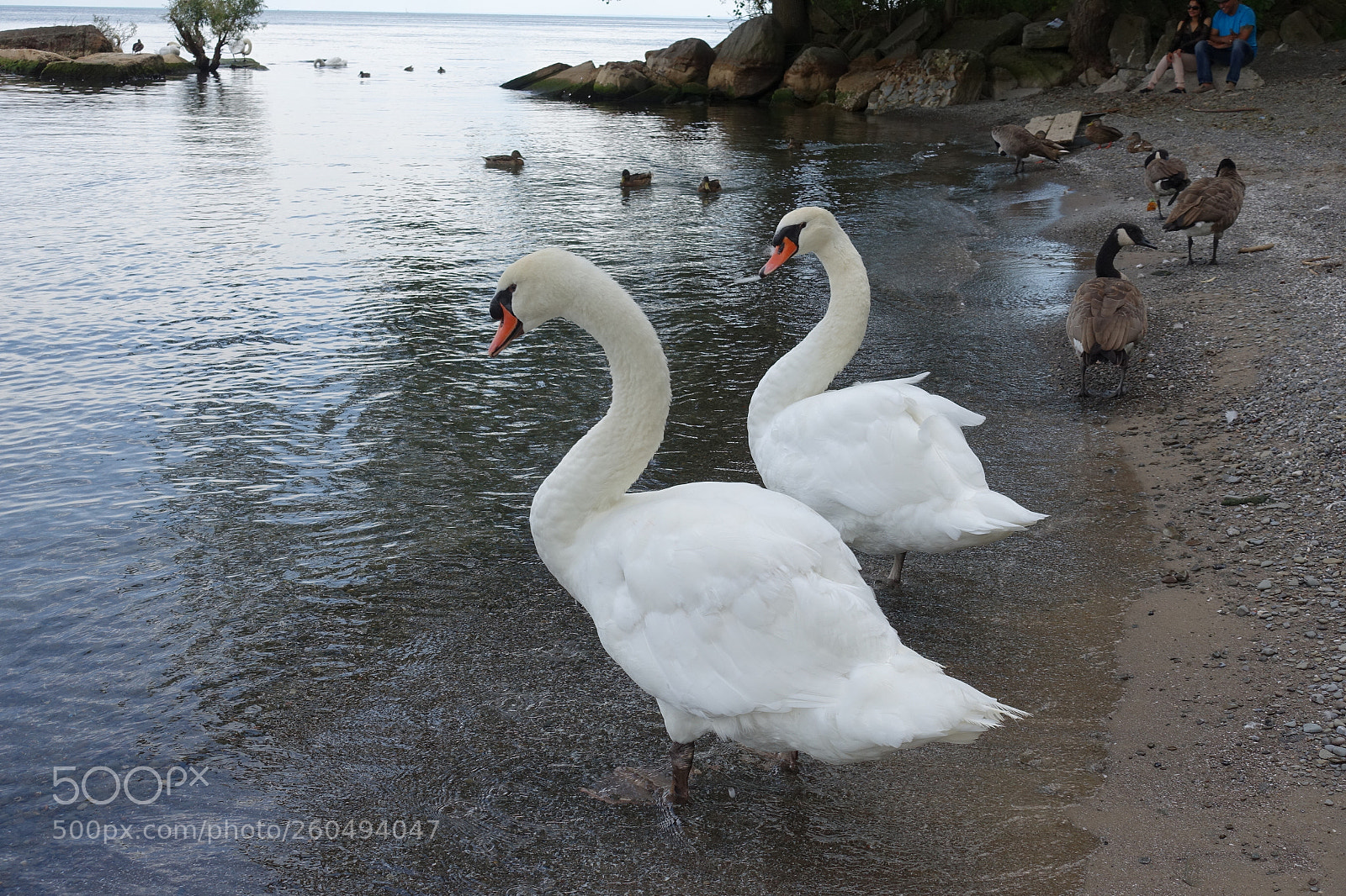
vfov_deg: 29.9
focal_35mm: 45
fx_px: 1682
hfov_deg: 43.6
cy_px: 448
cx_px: 673
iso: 125
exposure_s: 1/500
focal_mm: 16.39
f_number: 5.6
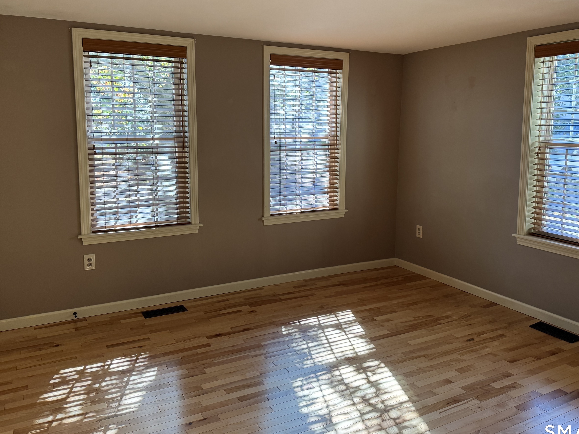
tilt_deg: -6.4
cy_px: 181
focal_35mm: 29
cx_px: 299
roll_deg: -0.4
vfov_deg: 48.0
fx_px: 485
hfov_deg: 61.6
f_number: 1.78
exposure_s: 1/120
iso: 125
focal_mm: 6.76
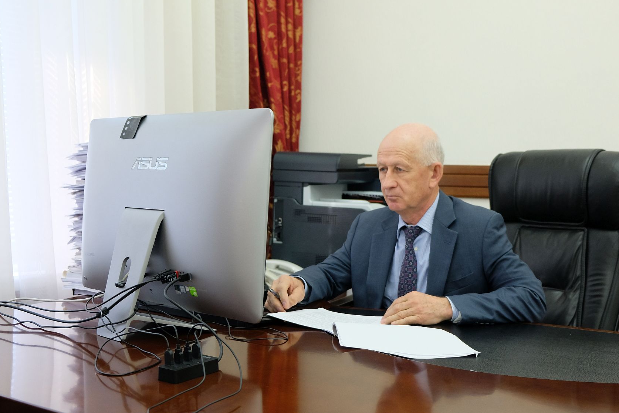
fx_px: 739
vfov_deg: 31.2
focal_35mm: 43
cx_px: 337
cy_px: 232
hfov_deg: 45.4
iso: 1250
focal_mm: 24.3
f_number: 3.2
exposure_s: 1/60
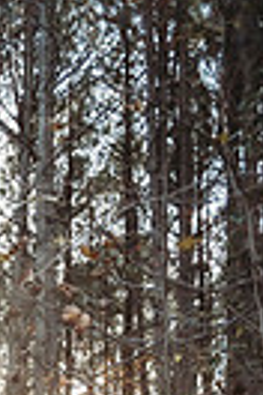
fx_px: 1545
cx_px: -595
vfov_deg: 13.8
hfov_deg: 8.0
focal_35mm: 141
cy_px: 558
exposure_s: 1/250
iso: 500
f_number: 2.8
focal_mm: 32
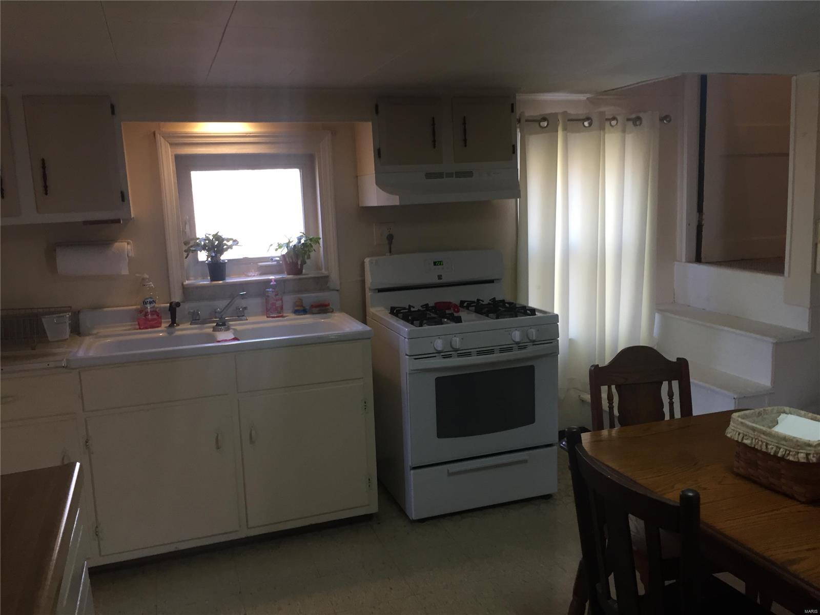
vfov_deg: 48.2
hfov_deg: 61.7
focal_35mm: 29
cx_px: 410
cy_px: 308
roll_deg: +2.7
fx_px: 687
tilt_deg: -8.5
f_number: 2.2
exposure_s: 1/30
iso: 100
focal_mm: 4.15
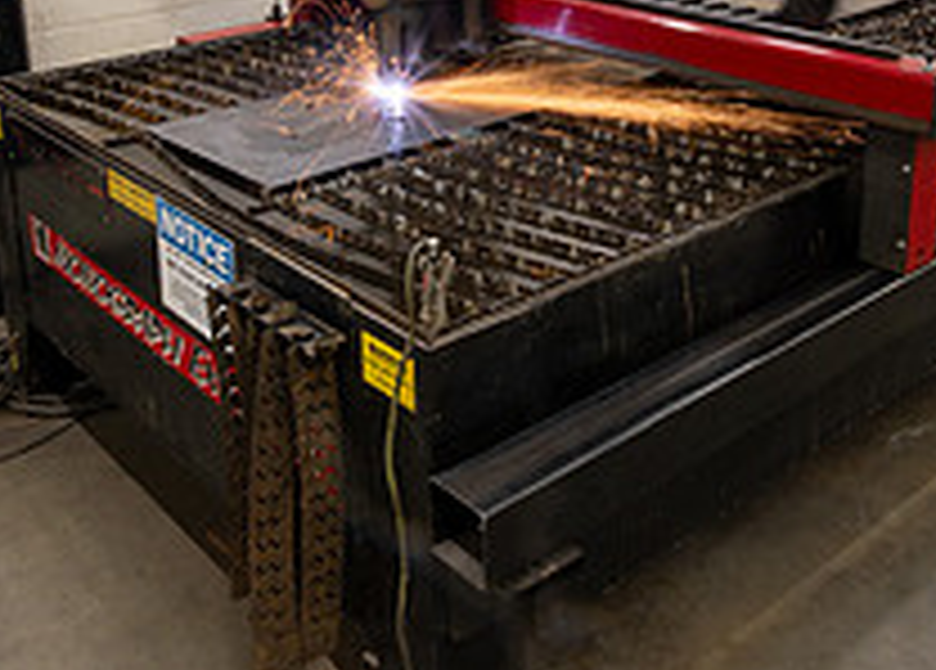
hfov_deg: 43.6
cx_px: 488
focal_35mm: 44
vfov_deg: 30.3
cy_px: 45
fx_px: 1171
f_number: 22
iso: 80
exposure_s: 1
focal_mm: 14
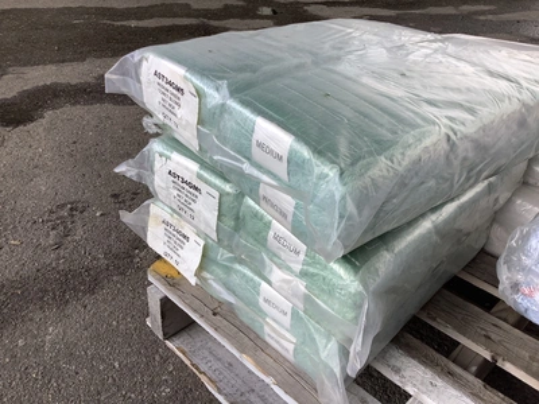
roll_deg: -6.9
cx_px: 270
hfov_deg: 58.4
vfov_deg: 45.4
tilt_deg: -39.7
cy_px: 202
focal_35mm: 31
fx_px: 483
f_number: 2.4
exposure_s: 1/157
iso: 25
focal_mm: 3.3
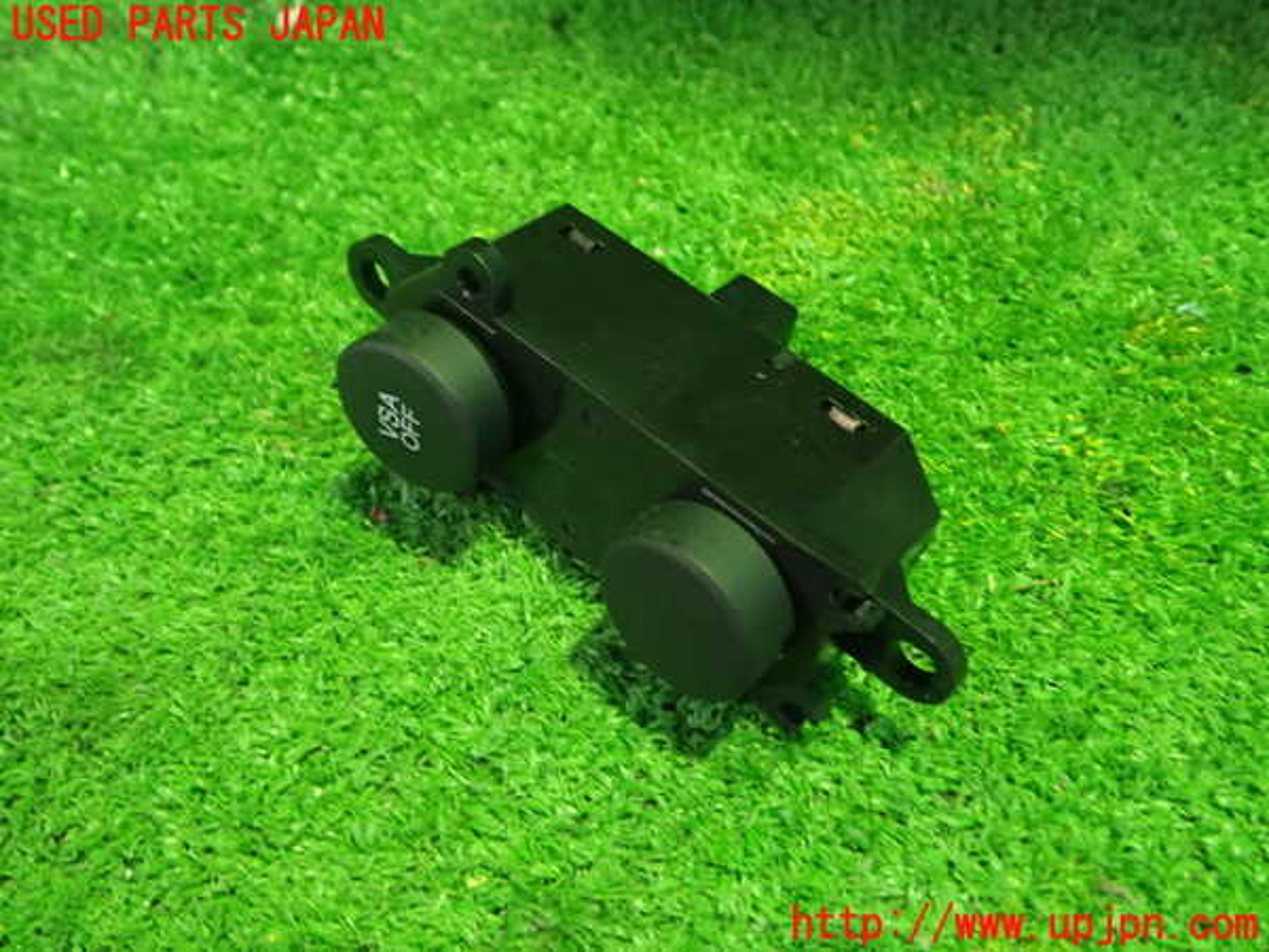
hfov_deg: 56.8
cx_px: 634
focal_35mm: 32
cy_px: 476
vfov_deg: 44.2
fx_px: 1173
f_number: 2.4
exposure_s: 1/20
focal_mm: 5.79
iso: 800
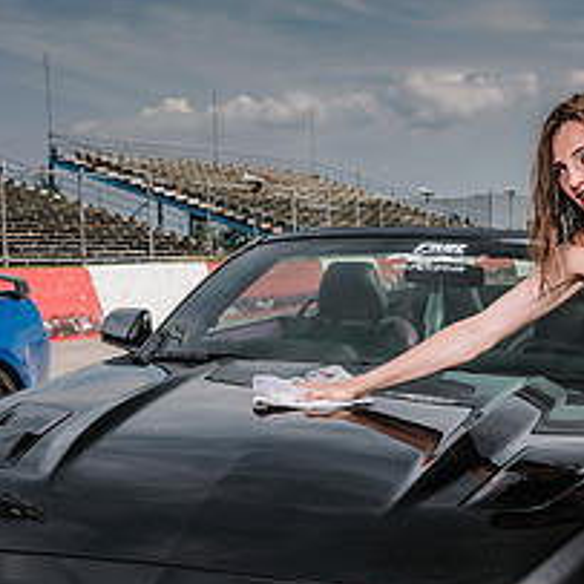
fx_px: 1393
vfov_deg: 23.5
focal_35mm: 73
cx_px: 307
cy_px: 402
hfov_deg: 23.7
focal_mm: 27
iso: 50
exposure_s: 1/250
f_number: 5
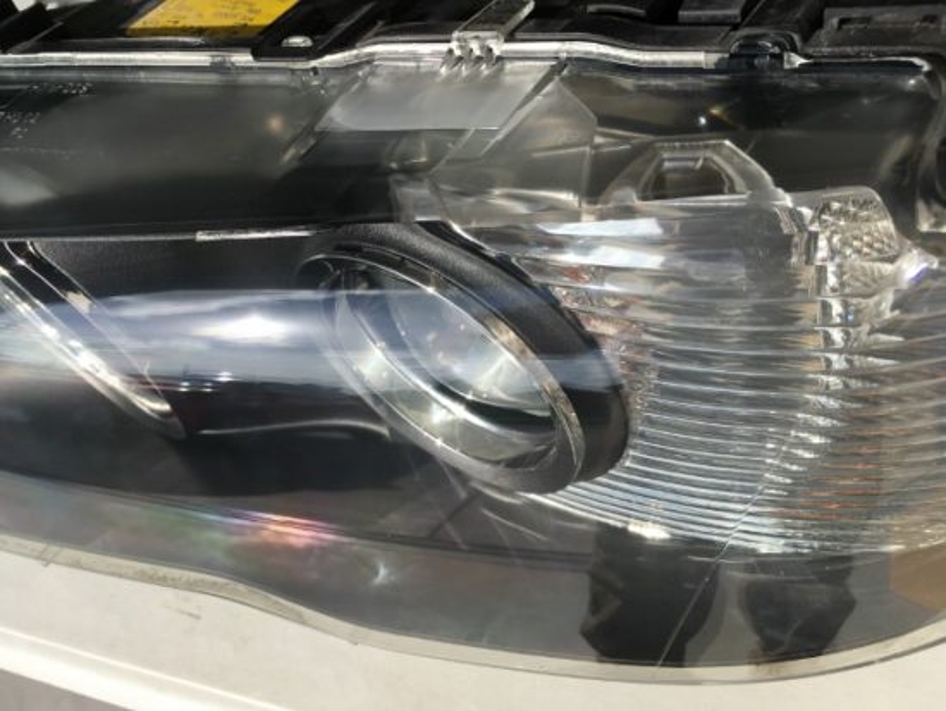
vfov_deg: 48.3
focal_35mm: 29
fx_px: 793
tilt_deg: -57.4
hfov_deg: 61.6
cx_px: 473
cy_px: 356
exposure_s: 1/1672
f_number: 2.2
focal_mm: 4.15
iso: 25
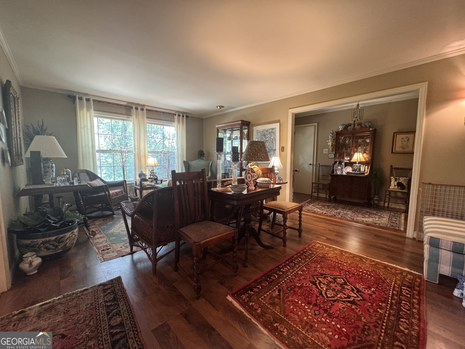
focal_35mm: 14
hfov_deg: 102.1
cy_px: 174
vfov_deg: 85.7
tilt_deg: -6.3
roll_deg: -0.5
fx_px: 188
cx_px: 232
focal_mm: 2.22
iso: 500
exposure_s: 1/60
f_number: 2.2
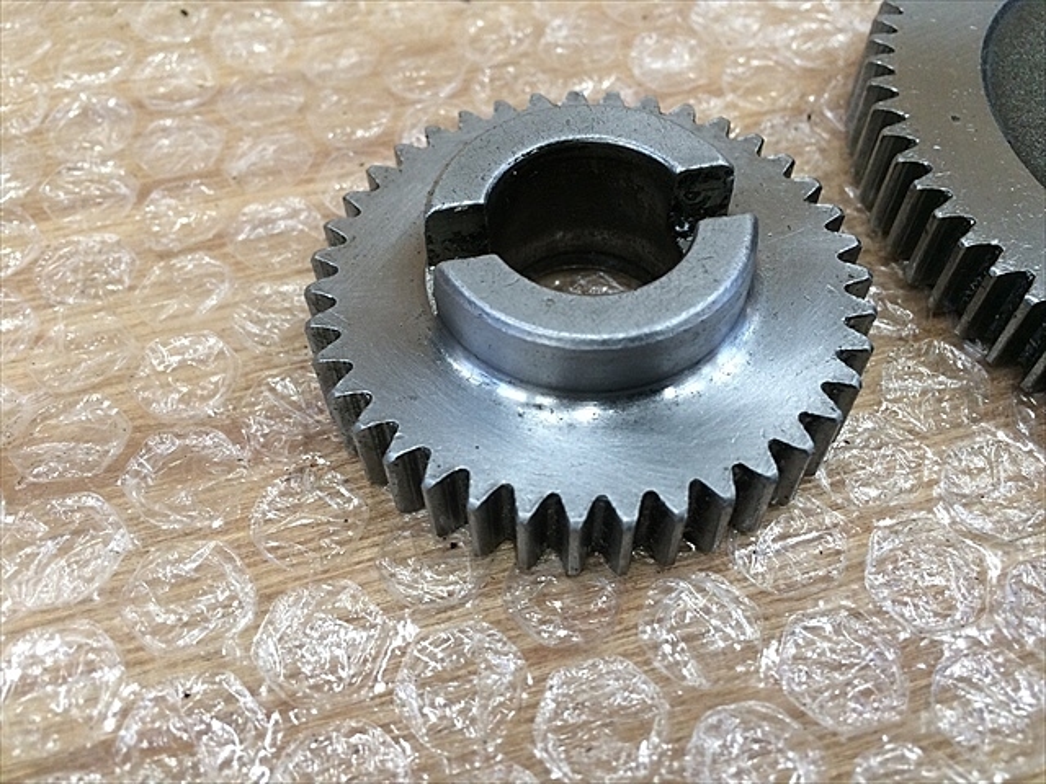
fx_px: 876
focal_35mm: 29
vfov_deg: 48.2
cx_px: 523
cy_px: 392
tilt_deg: -55.6
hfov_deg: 61.7
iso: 100
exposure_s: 1/30
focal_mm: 4.15
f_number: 2.2
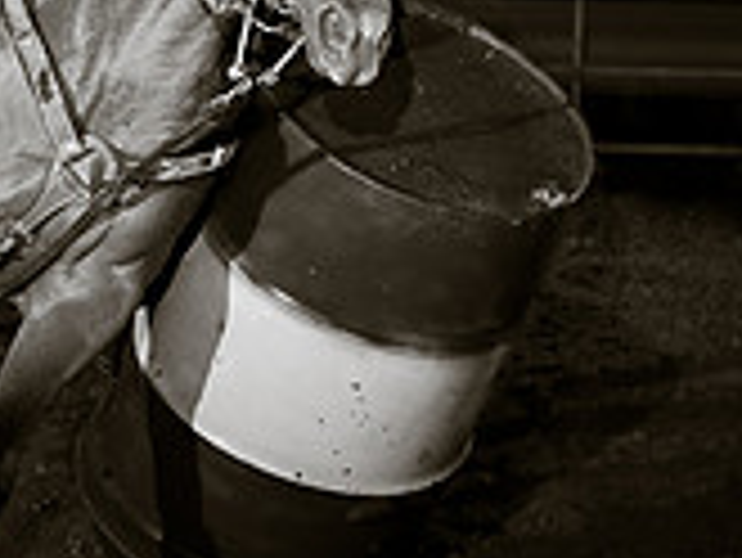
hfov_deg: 9.1
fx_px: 4640
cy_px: 0
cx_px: 191
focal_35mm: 216
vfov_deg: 6.9
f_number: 4.5
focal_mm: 55
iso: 1250
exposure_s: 1/200
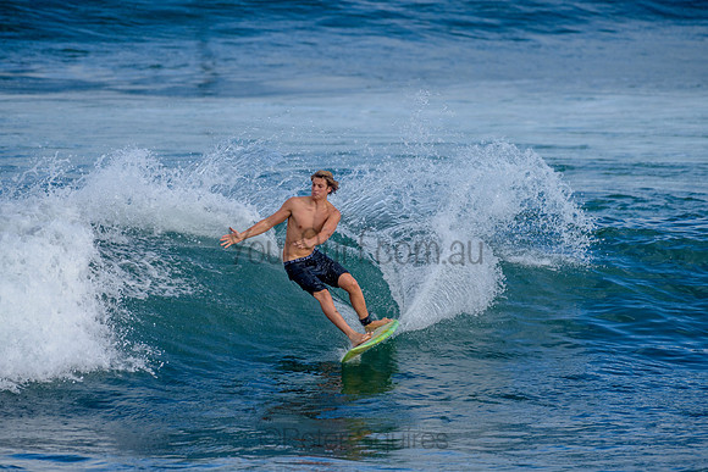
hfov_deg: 3.4
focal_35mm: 612
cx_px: 354
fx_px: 12039
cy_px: 236
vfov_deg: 2.2
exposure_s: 1/1250
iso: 220
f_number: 5.6
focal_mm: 500
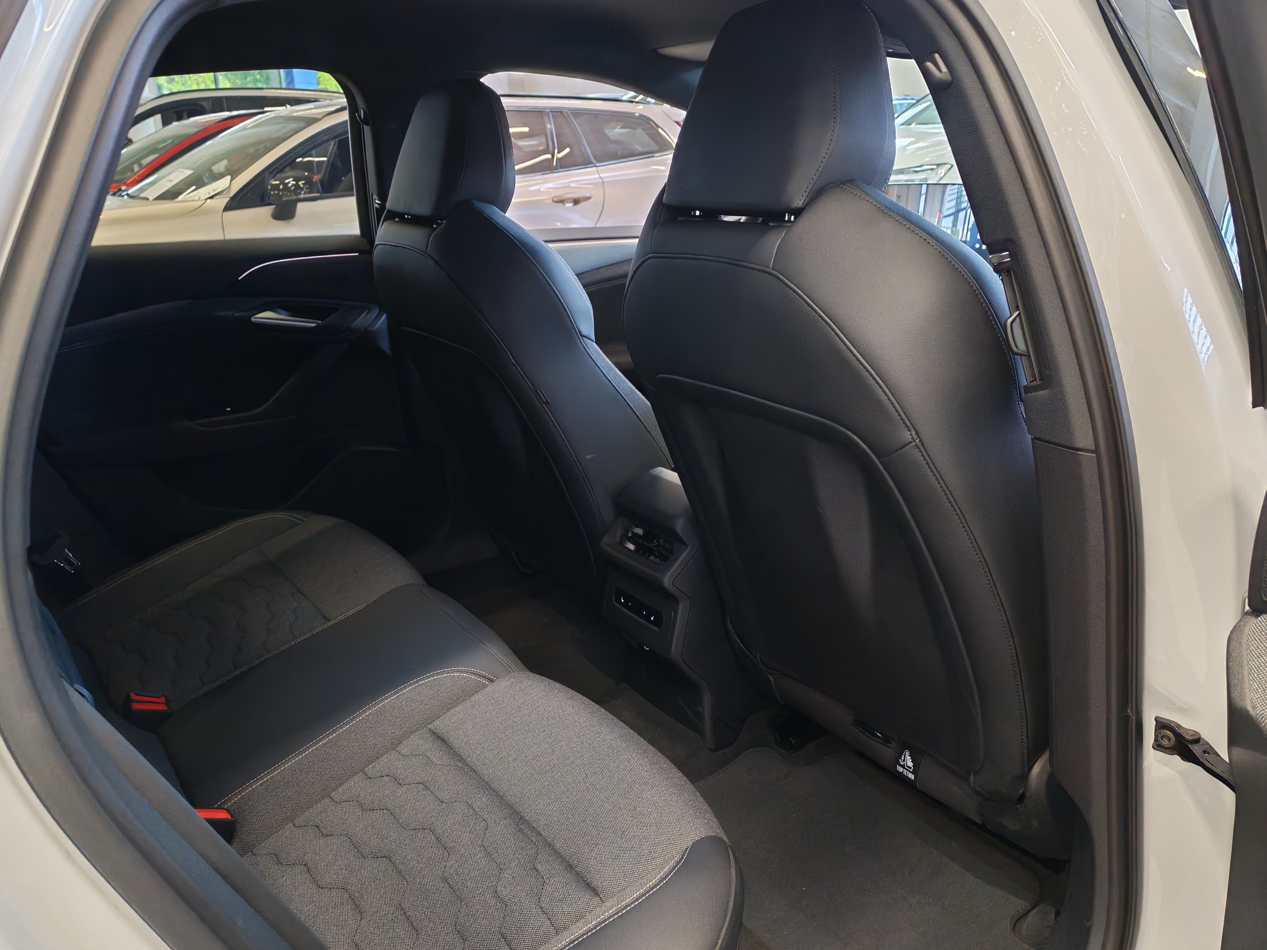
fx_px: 1135
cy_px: 475
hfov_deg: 58.4
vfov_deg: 45.4
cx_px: 634
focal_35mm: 31
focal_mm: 6.12
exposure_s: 1/100
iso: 872
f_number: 1.9
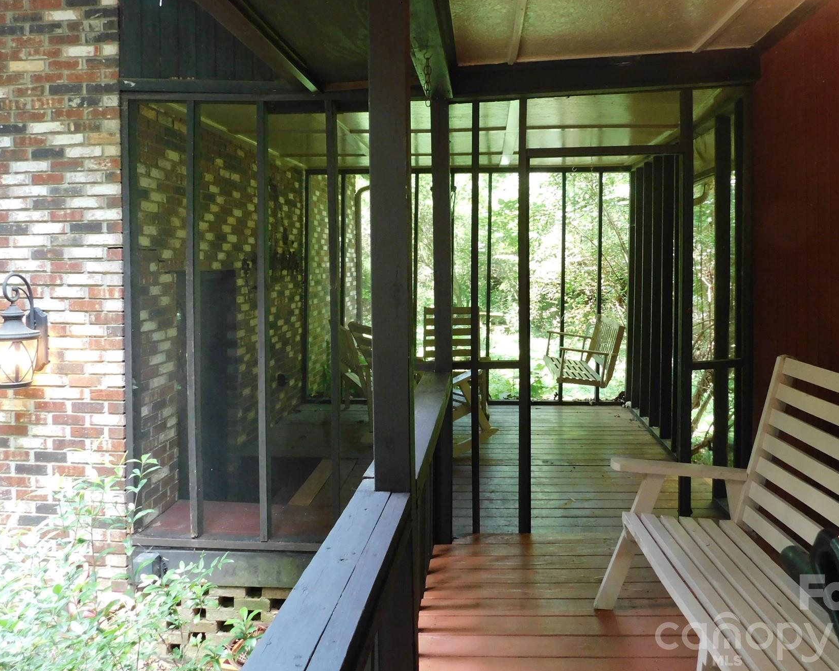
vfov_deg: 51.3
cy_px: 282
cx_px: 439
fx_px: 695
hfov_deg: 62.2
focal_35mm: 28
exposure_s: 1/30
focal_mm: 4
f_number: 3
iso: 320
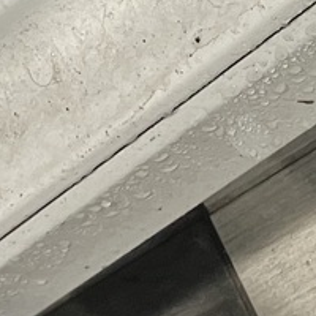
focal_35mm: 178
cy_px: -416
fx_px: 1838
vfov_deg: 9.0
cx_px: 221
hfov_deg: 9.8
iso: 80
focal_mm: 3.99
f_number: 1.8
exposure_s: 1/90
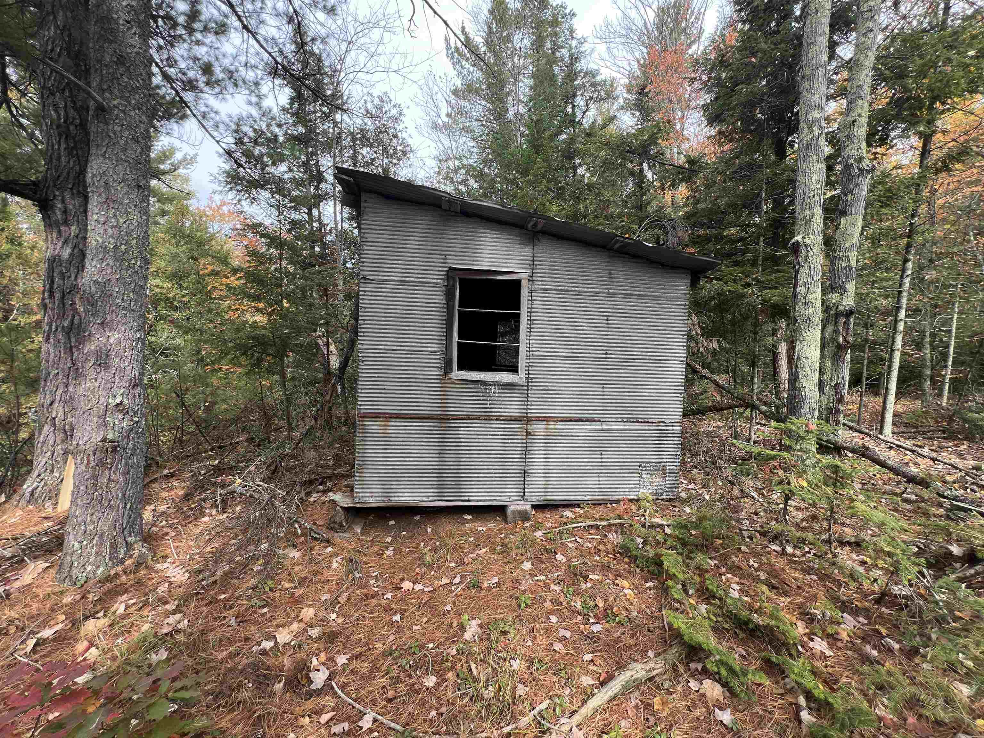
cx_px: 492
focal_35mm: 13
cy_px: 369
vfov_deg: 89.9
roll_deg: -0.7
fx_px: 370
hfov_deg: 106.2
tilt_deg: -5.0
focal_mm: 1.57
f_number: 1.8
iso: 32
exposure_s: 1/180
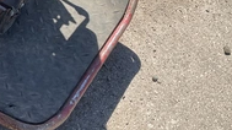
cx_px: 33
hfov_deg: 30.4
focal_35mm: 67
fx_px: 412
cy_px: 11
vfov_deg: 17.7
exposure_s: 1/1055
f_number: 1.8
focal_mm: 3
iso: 25
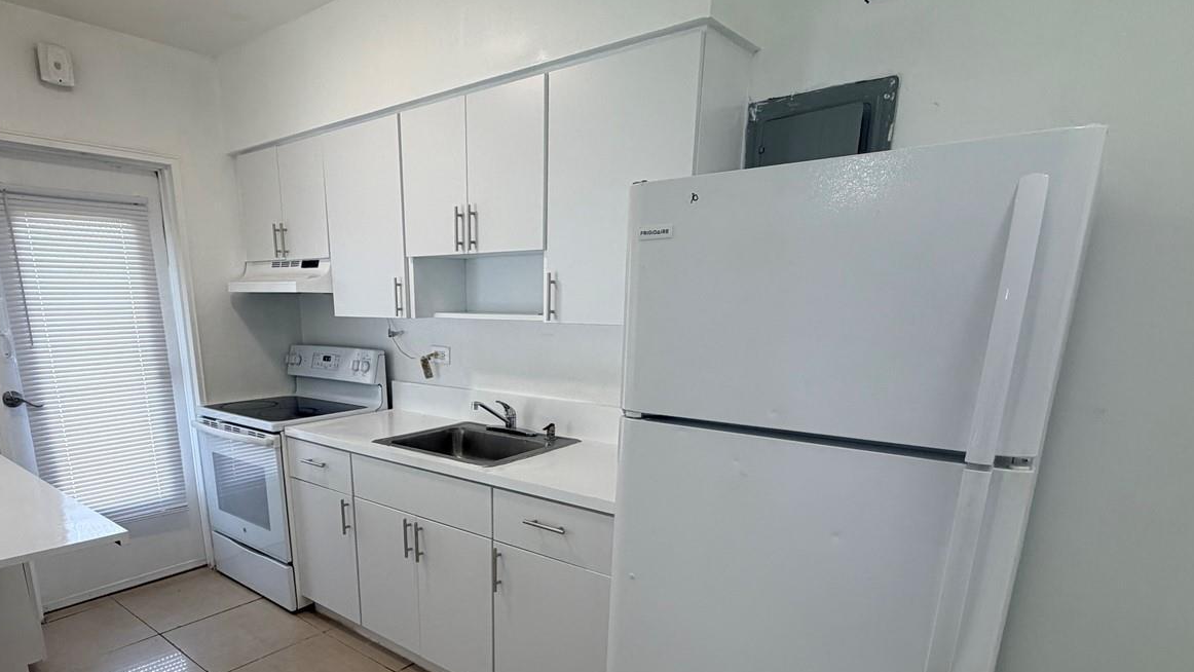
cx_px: 493
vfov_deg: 52.1
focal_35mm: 21
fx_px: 665
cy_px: 474
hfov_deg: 83.1
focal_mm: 2.22
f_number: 2.2
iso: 160
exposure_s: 1/120
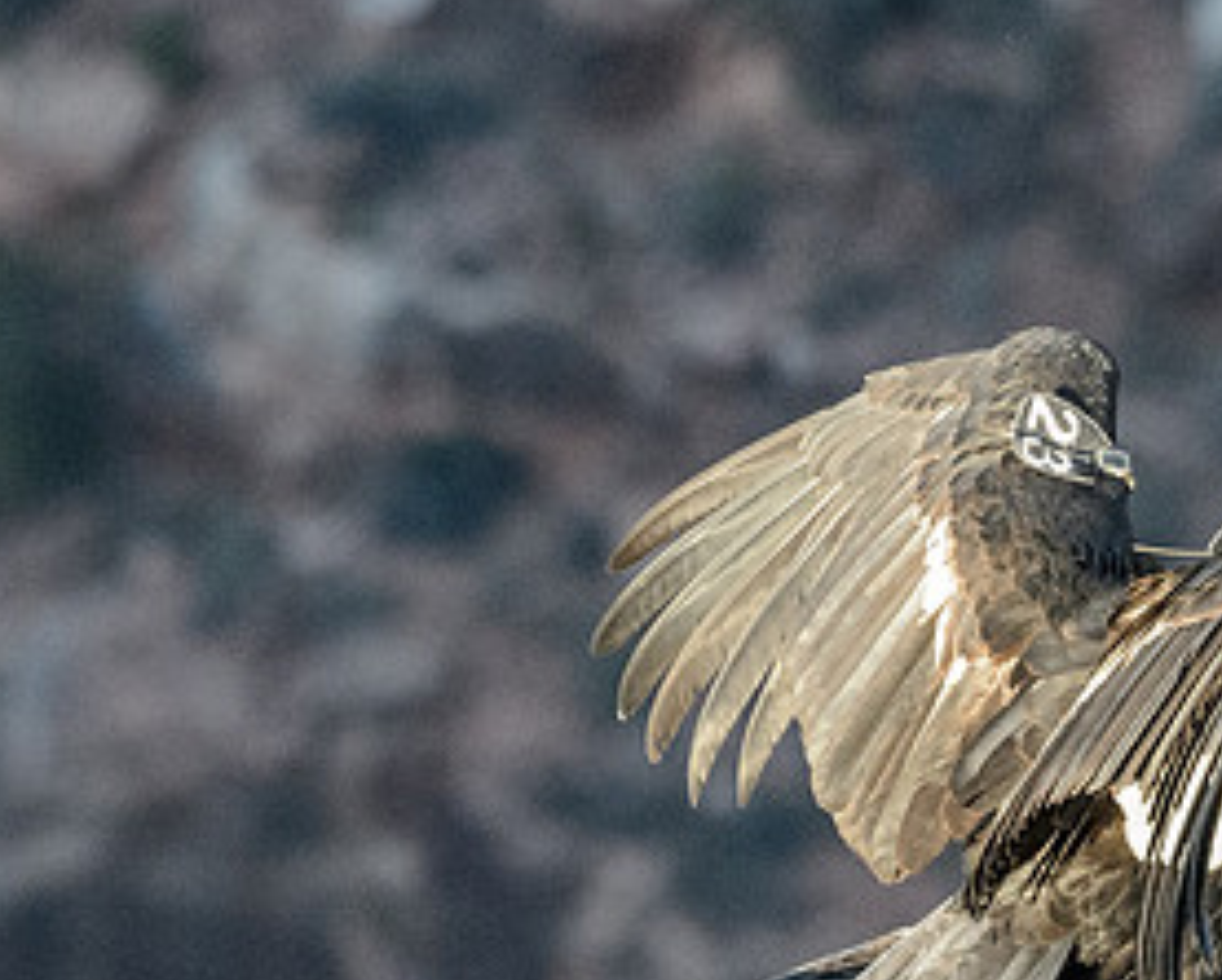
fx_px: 76184
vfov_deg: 0.7
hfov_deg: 0.9
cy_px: 889
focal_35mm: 2105
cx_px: 1318
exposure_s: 1/1000
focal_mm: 700
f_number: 10
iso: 7200
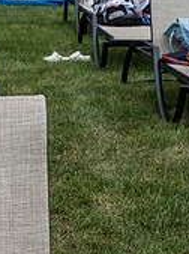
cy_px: 246
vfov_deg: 15.2
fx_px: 935
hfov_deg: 11.3
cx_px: -53
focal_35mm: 128
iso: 400
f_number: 5
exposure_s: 1/1600
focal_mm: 24
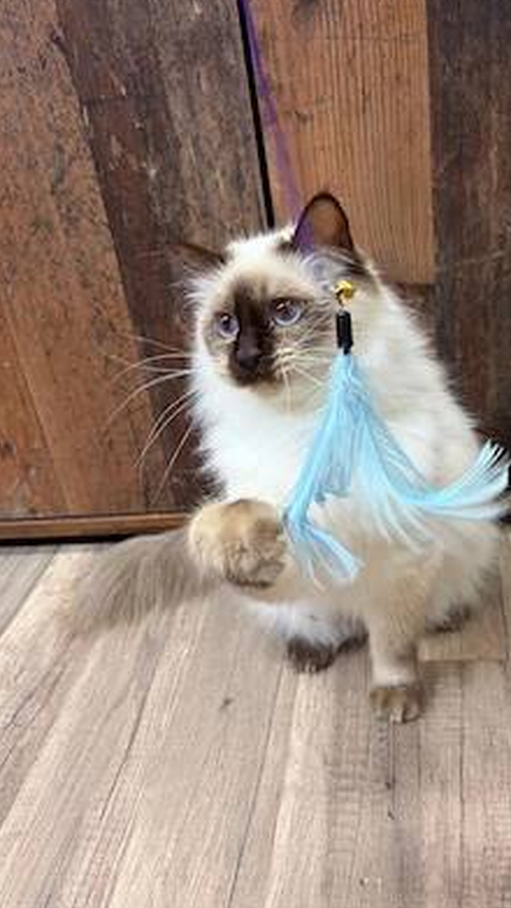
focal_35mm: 29
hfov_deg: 39.8
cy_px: 448
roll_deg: +7.1
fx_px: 698
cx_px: 328
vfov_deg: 66.1
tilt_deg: -28.7
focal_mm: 5.96
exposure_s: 1/50
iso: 160
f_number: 1.6
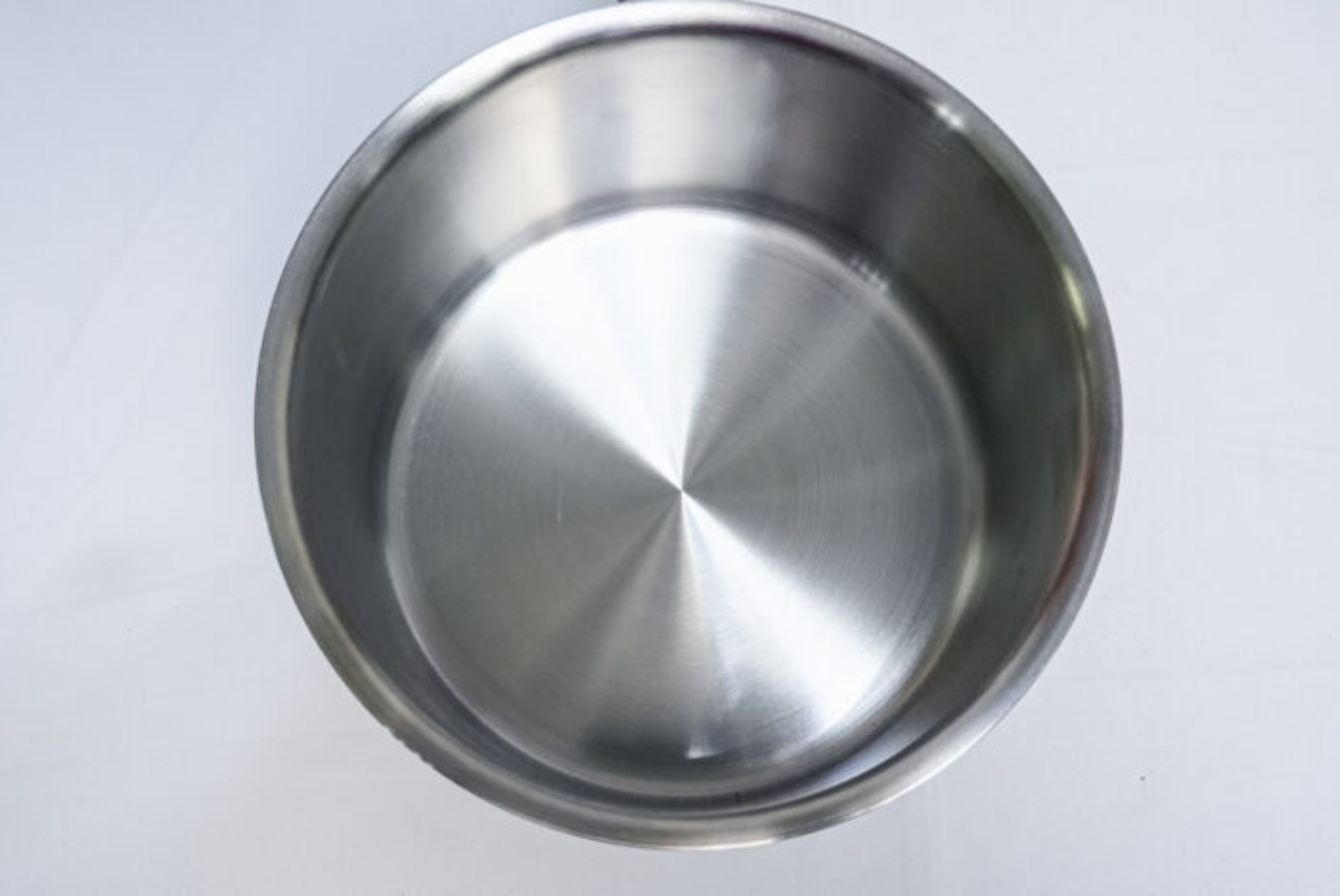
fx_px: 1714
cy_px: 448
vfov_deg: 29.3
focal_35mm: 46
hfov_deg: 42.7
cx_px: 670
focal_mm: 46
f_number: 14
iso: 6400
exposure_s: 1/125
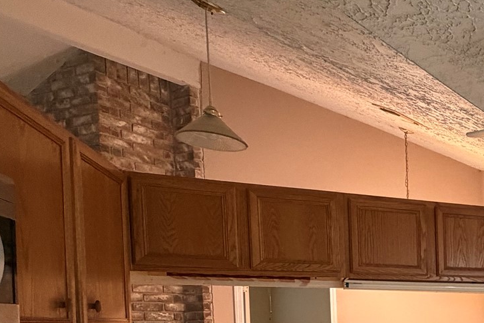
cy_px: 354
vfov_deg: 29.5
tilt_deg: -3.5
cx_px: 610
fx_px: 551
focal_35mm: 41
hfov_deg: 35.0
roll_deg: +0.7
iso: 400
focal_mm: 2.22
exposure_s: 1/60
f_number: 2.2
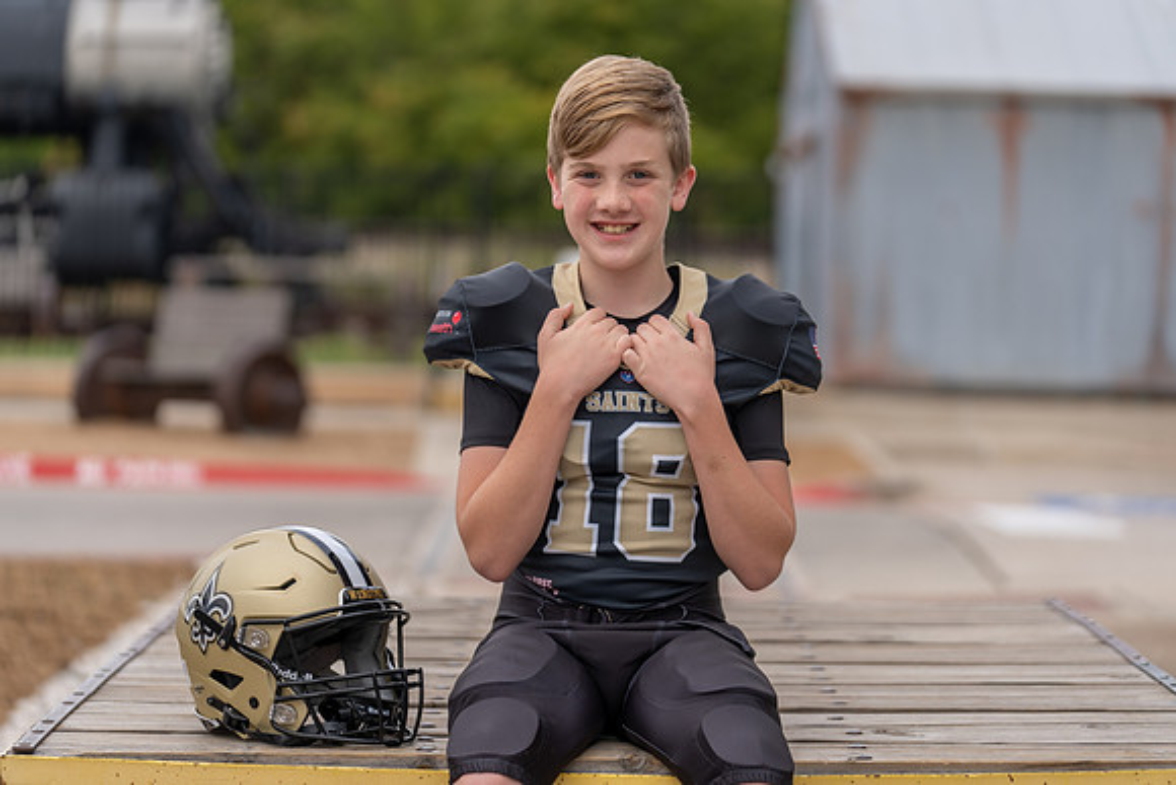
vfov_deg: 12.3
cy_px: 392
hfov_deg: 18.4
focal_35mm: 111
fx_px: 3627
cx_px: 588
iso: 100
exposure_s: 1/400
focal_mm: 111
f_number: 2.8
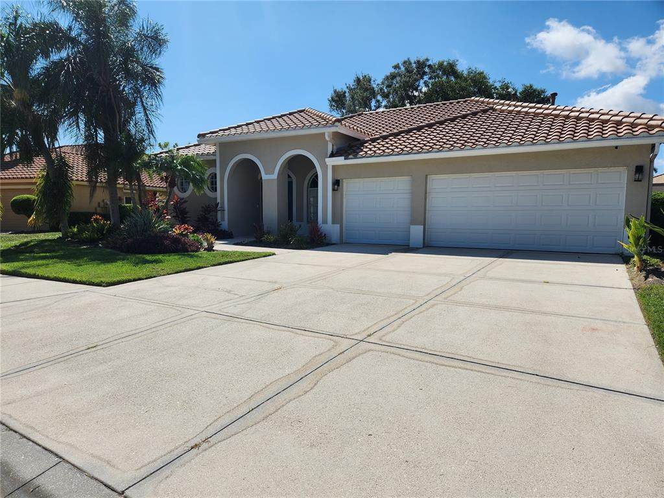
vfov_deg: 58.9
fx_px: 441
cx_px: 332
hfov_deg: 73.9
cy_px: 249
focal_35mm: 23
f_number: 1.8
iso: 20
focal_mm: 5.4
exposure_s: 1/2404
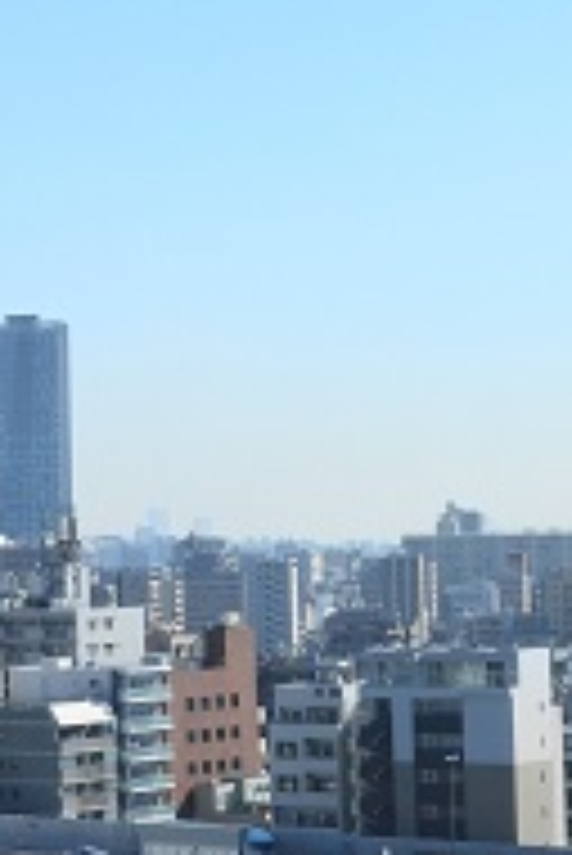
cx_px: -43
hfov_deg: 9.7
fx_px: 3354
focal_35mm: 141
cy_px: 274
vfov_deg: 14.5
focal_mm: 18.02
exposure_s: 1/800
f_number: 5.6
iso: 125
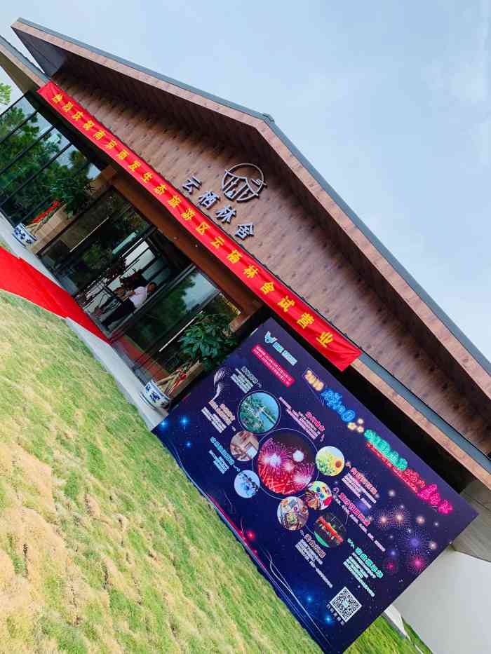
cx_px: 246
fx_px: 492
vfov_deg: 67.3
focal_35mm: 26
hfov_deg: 53.1
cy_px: 327
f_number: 1.8
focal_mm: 4.25
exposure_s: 1/754
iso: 25
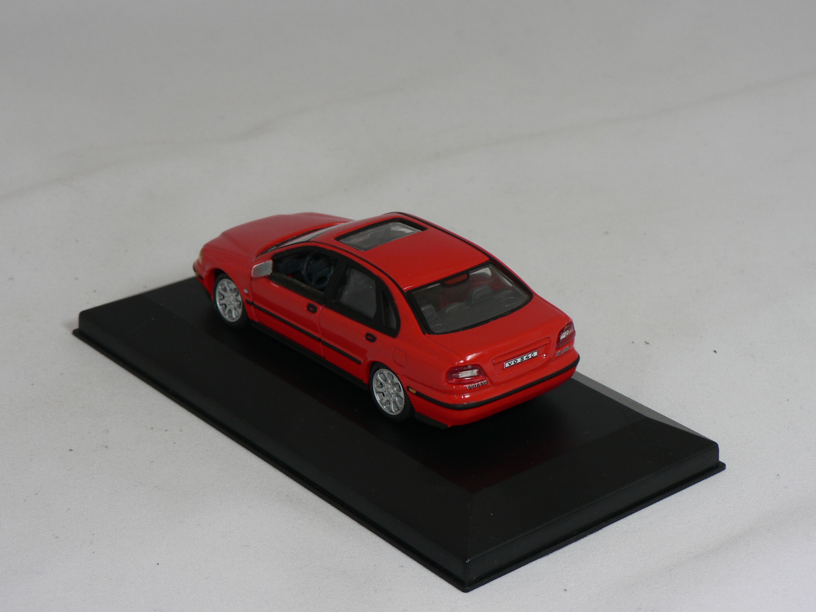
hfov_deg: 24.4
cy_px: 306
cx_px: 408
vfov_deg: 18.4
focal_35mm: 80
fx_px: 1886
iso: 80
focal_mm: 13.4
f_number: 4
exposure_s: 1/60
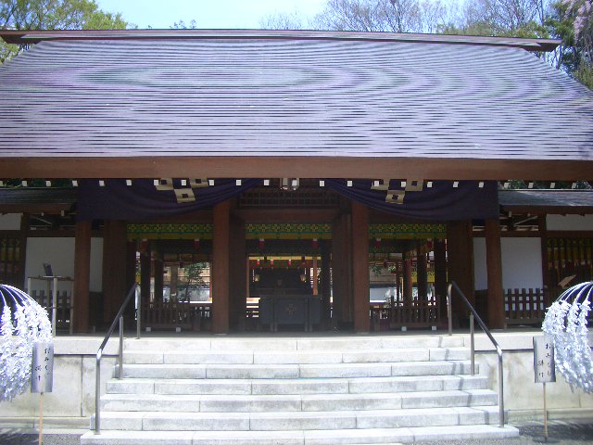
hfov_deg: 52.6
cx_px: 296
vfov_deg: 40.7
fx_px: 600
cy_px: 222
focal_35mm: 35
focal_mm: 5.8
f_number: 2.6
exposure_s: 1/500
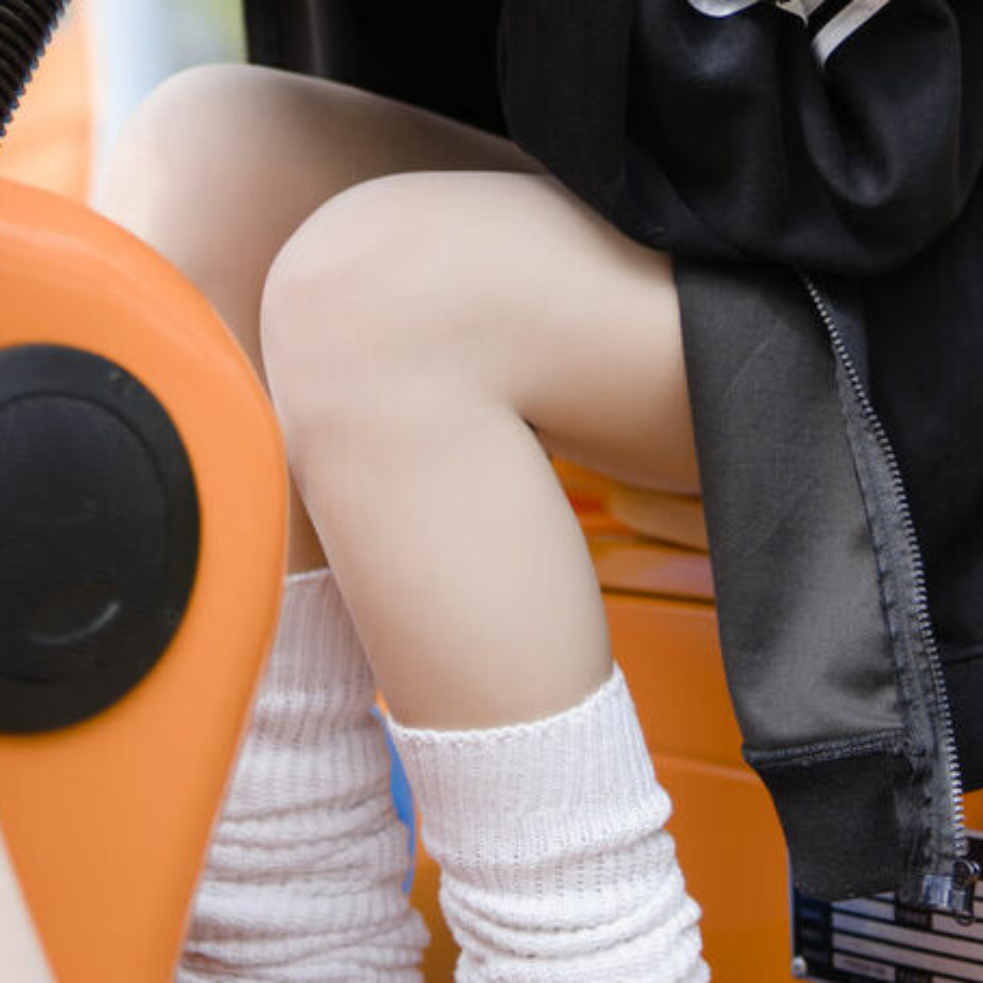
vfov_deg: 16.2
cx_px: 646
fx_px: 3309
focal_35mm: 103
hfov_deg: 16.9
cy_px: -217
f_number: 1.4
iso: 100
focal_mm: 35
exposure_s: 1/1600
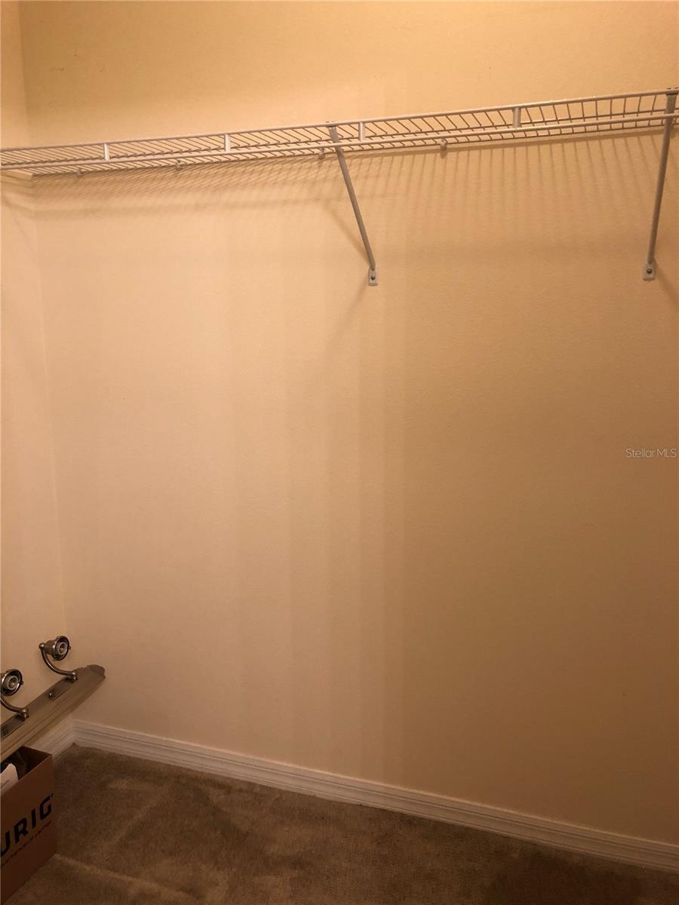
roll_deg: +0.9
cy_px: 452
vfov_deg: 63.4
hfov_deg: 49.7
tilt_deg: -10.5
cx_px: 340
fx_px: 732
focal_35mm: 28
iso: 50
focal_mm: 4
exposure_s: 1/15
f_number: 1.8
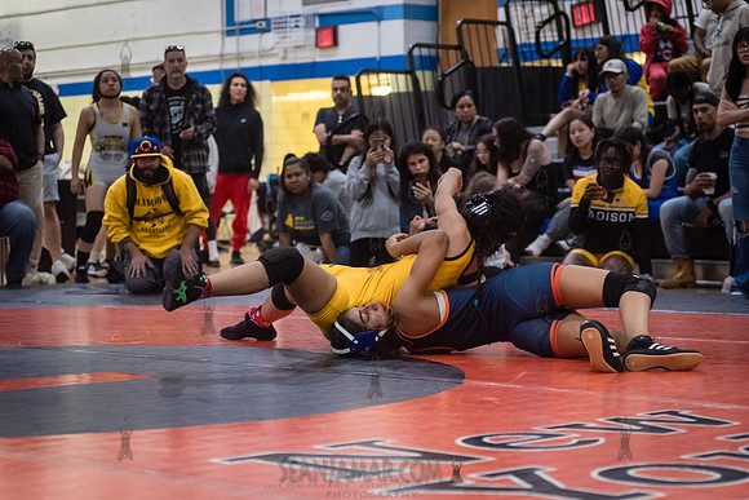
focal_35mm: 89
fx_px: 1854
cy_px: 278
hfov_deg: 22.8
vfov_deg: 15.3
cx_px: 371
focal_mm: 80
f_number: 3.5
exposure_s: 1/400
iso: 8000
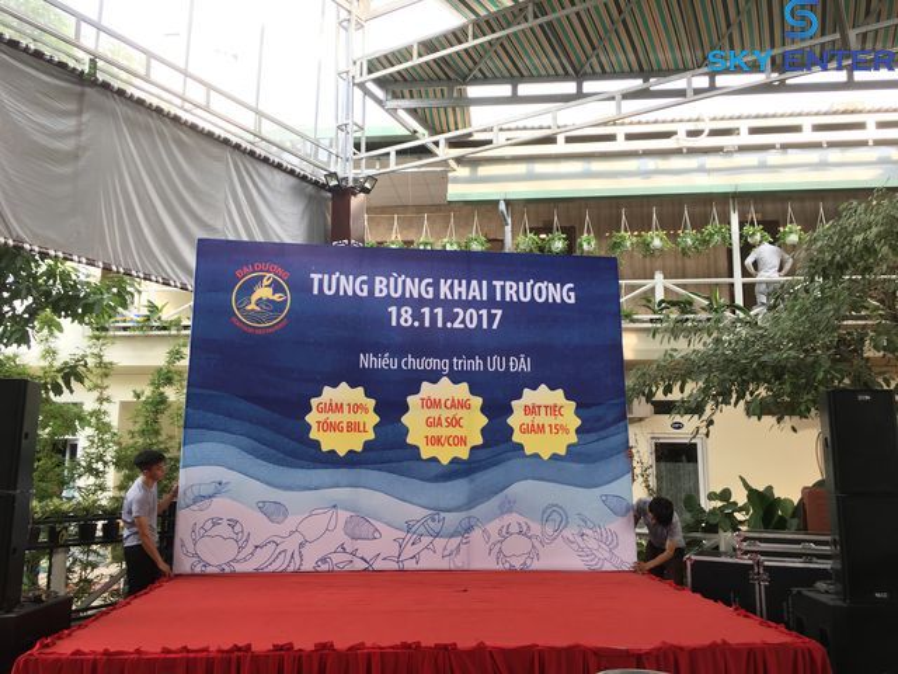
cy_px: 337
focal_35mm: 29
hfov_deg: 61.7
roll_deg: -1.3
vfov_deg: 48.2
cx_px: 449
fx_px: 752
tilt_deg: +9.0
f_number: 2.2
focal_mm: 4.15
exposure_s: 1/50
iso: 25
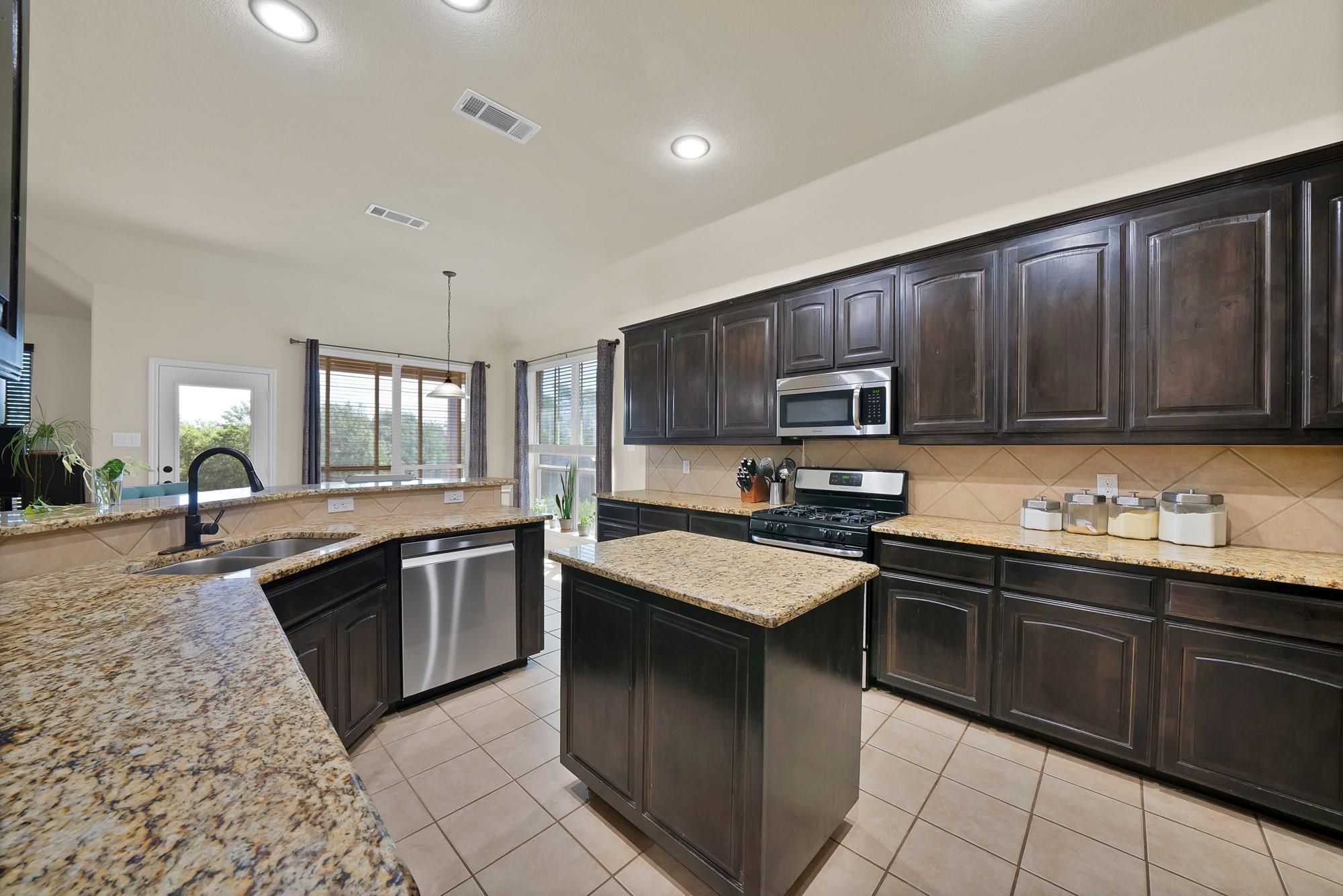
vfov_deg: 90.1
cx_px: 672
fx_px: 448
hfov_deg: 112.6
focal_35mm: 12
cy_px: 448
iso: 640
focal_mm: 12
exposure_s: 1/2.5
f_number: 9
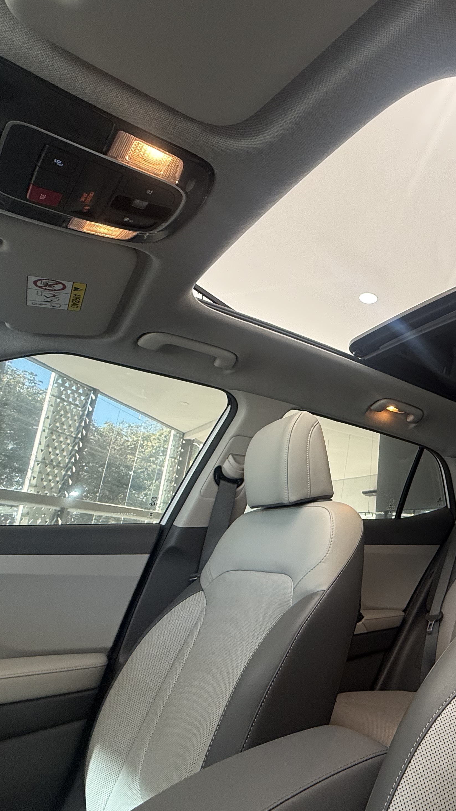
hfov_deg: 47.4
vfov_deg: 83.8
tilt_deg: +19.2
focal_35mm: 21
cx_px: 421
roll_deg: -1.2
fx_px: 451
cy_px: 404
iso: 125
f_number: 2.2
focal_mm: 2.22
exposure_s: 1/99
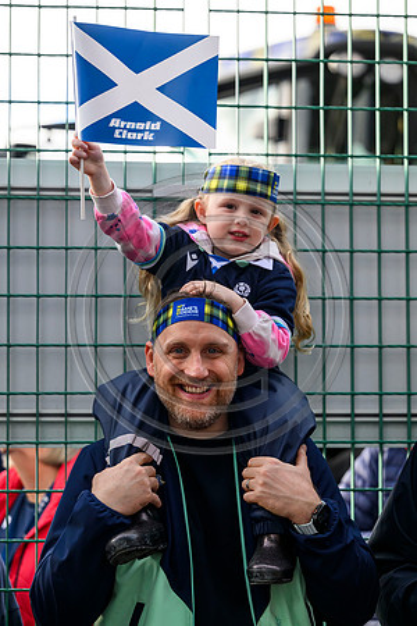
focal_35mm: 110
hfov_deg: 12.5
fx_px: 1911
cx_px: 208
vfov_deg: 18.6
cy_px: 313
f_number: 3.2
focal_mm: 110
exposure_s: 1/4000
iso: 2000
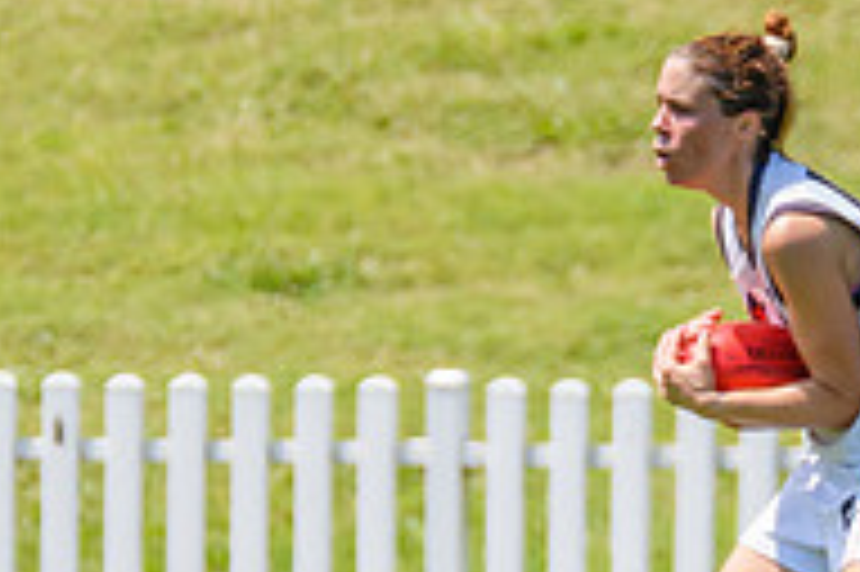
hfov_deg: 0.7
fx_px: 69408
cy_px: 269
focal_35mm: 2908
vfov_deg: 0.5
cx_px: 921
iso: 800
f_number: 9
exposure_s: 1/1600
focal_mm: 550
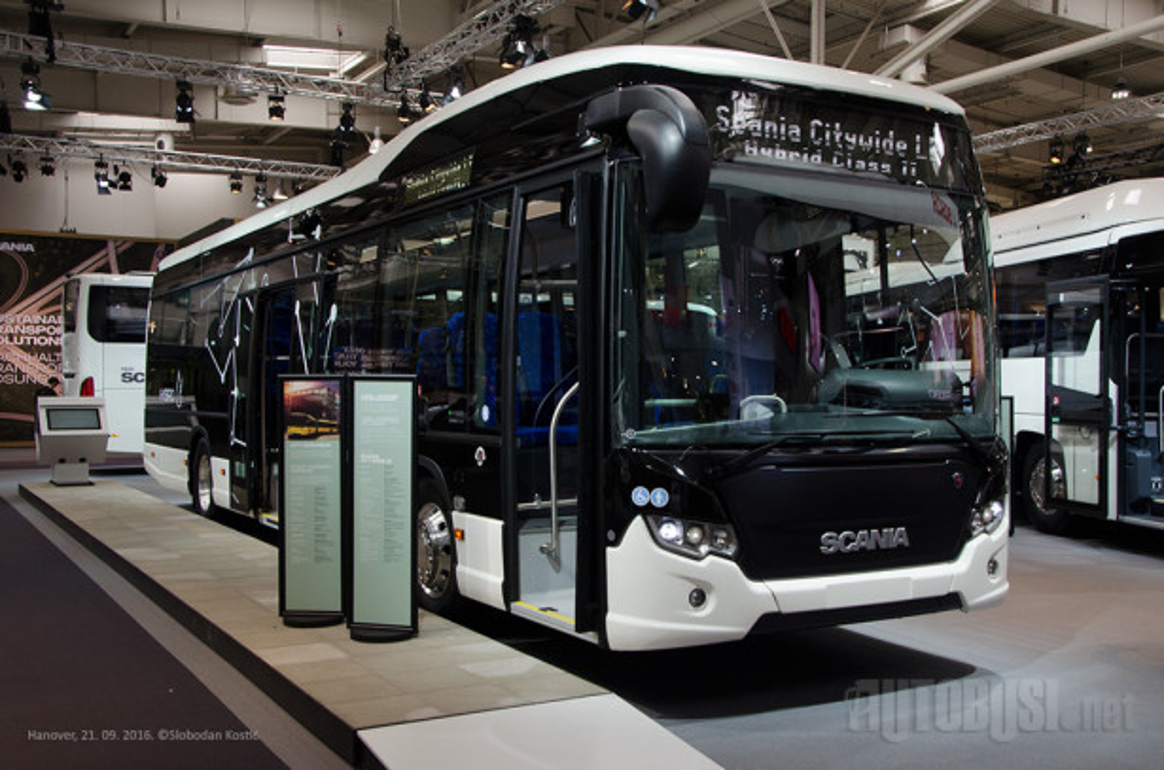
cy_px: 385
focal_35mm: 38
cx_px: 582
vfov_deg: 35.3
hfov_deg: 51.4
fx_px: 1210
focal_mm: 25
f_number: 8
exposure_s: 1/100
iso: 800
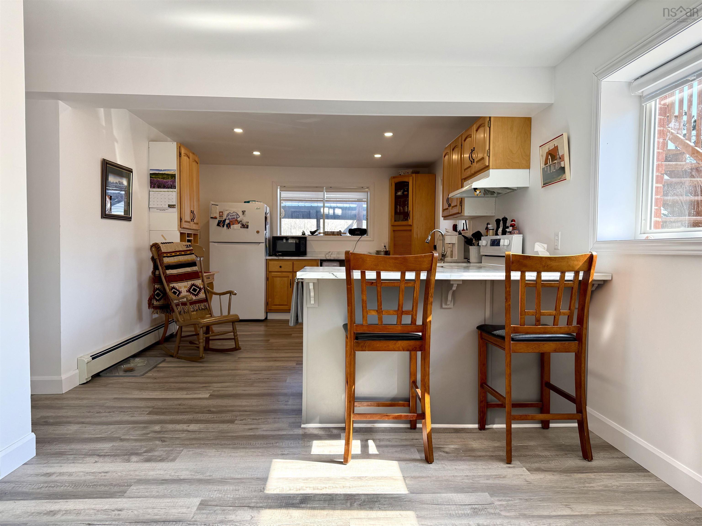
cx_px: 351
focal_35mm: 24
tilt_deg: -2.3
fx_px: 487
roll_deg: -0.1
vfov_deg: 56.8
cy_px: 263
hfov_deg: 71.6
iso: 100
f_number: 1.78
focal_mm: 6.76
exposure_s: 1/367
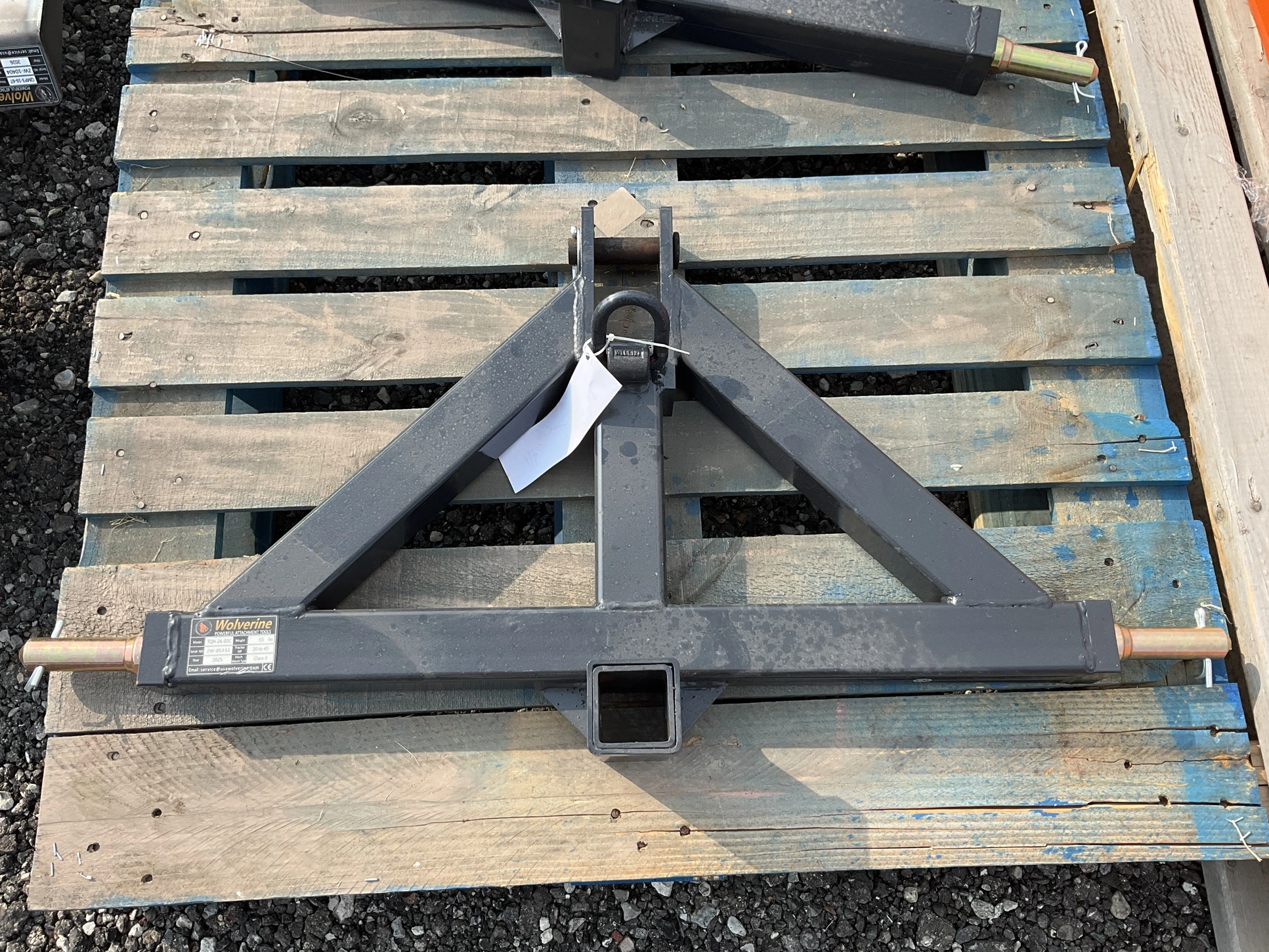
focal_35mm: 30
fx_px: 1100
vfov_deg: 46.8
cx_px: 624
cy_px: 473
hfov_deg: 60.0
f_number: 1.8
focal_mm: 3
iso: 25
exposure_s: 1/898
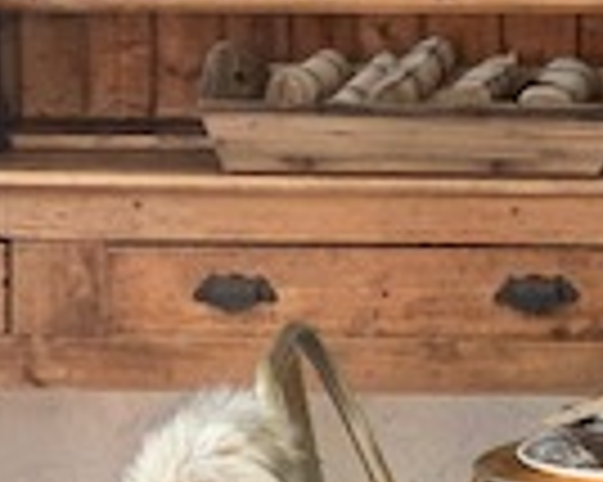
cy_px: 9
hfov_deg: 7.8
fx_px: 4334
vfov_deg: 6.3
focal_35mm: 243
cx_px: 828
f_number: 2.4
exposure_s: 1/60
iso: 160
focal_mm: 6
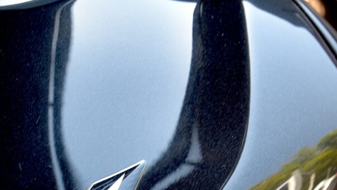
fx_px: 1787
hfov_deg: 10.7
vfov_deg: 6.0
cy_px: 344
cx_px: 53
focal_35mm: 200
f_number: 3.2
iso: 100
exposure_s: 1/60
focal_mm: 45
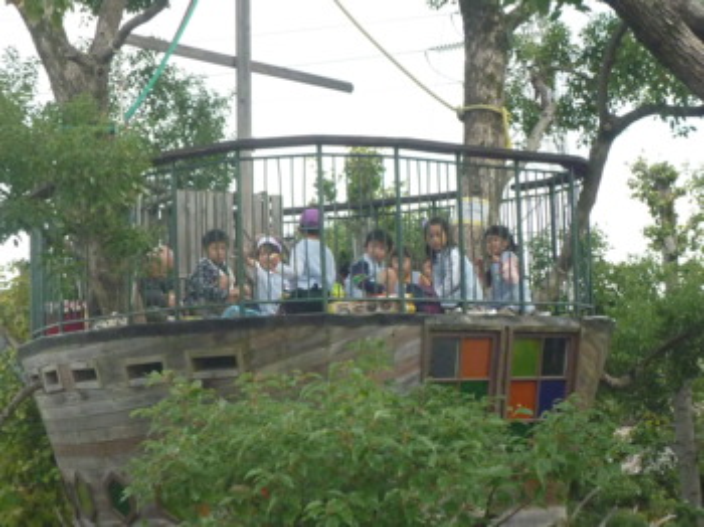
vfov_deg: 19.6
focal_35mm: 75
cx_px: 352
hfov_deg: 26.0
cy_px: 264
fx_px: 1524
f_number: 4
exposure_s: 1/500
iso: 250
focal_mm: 6.8
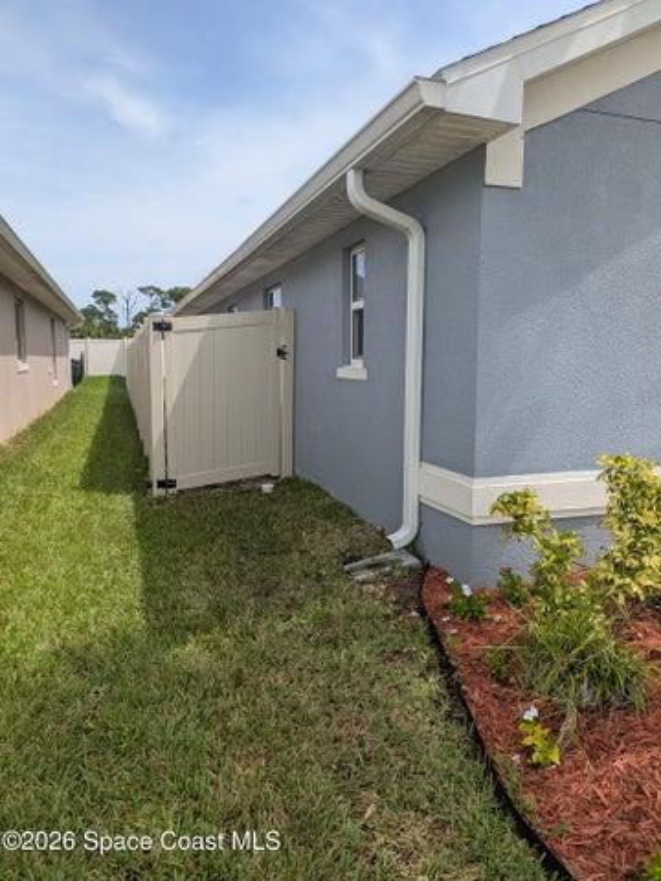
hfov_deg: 56.8
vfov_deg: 71.6
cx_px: 330
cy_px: 440
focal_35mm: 24
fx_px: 611
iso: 29
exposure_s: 1/1404
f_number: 1.7
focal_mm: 4.53
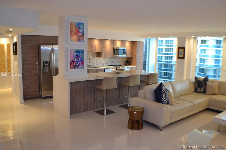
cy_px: 75
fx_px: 226
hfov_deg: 53.1
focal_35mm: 36
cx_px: 113
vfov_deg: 36.9
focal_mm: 24
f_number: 4
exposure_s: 1/20
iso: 400
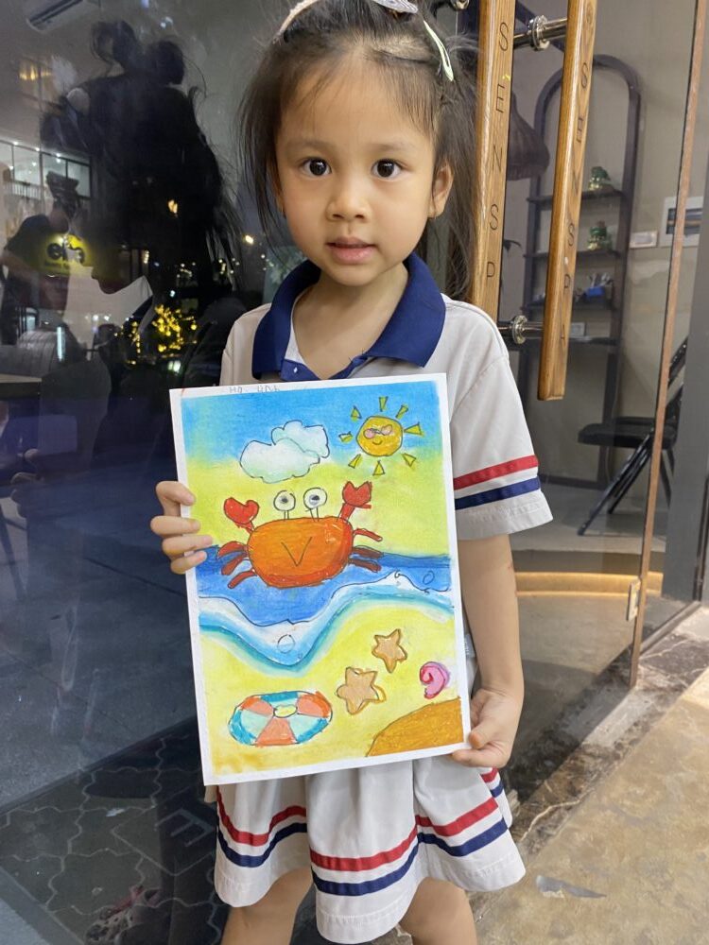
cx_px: 354
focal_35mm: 26
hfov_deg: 53.1
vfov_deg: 67.3
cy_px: 472
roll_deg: -1.1
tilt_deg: -10.8
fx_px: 710
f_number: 1.8
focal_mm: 4.25
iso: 125
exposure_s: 1/50
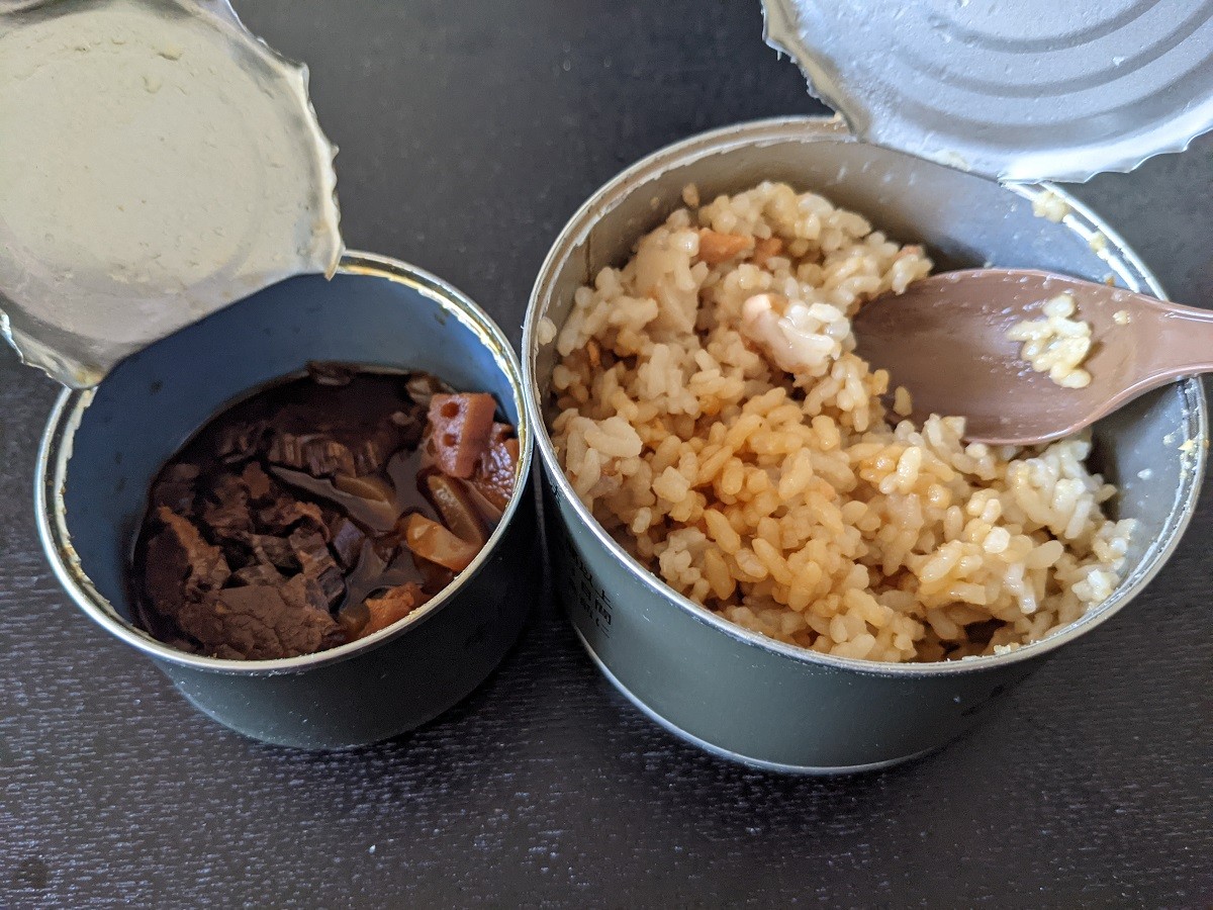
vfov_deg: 51.4
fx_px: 946
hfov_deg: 65.3
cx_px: 606
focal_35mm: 27
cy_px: 455
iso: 414
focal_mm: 4.38
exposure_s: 1/103
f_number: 1.73
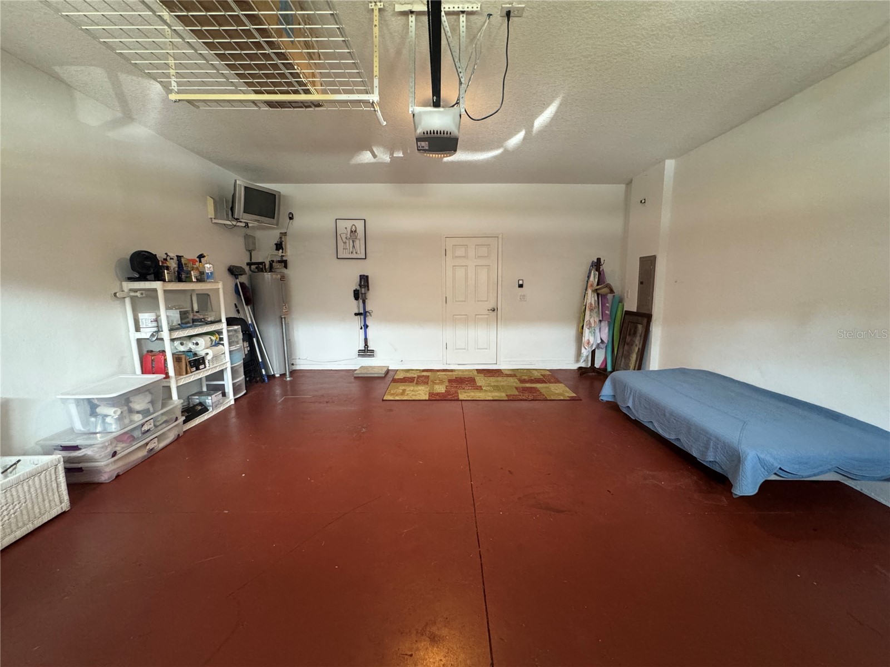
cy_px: 334
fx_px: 360
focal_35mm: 14
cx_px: 445
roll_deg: +0.5
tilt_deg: -8.7
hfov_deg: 102.1
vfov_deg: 85.7
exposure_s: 1/60
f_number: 2.2
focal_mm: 2.22
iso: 400
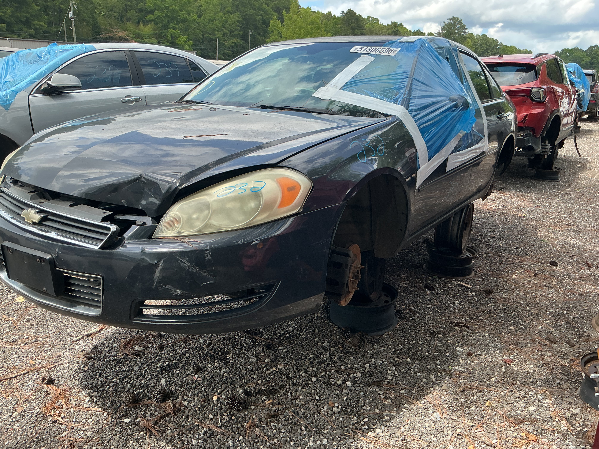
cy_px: 224
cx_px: 300
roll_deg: -0.2
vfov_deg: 48.2
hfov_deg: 61.7
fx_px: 502
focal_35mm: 29
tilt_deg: -16.5
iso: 25
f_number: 1.8
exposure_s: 1/599
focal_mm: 3
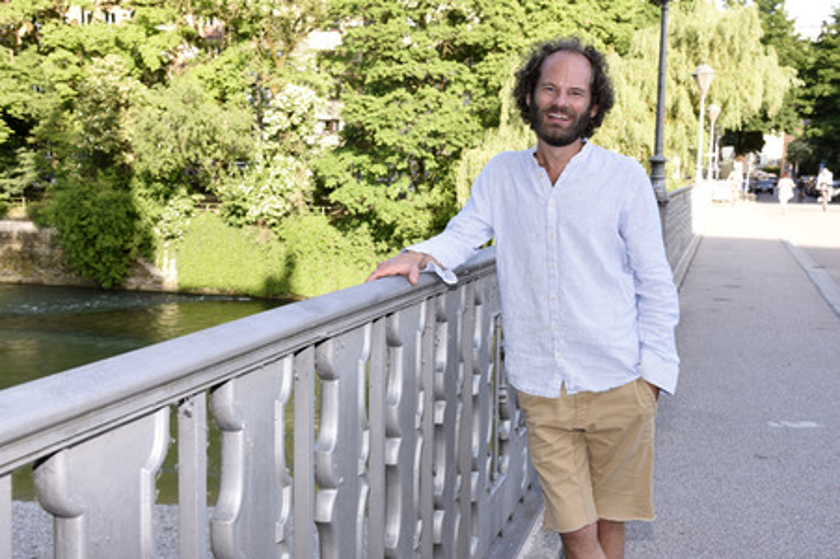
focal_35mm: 40
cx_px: 420
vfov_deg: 33.4
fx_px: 933
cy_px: 280
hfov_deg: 48.5
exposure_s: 1/160
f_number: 8
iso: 500
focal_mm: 40
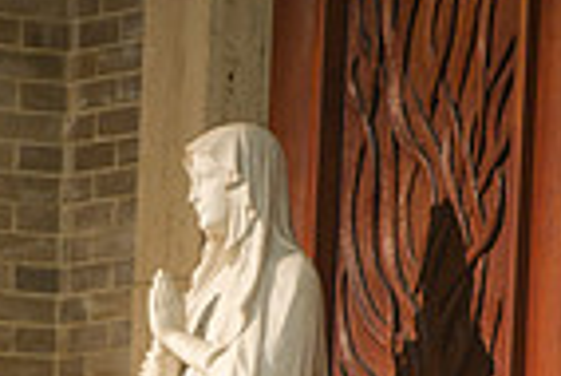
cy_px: 736
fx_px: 9843
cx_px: 89
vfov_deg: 2.2
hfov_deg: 3.3
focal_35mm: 631
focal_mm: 200
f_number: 2.8
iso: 2000
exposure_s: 1/80
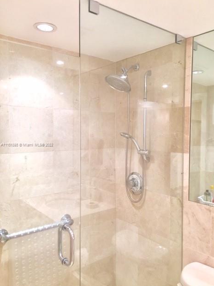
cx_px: 110
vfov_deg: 60.0
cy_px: 145
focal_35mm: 30
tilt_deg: -2.2
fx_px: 247
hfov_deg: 46.8
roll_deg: -0.5
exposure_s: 1/15
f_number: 2.2
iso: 40
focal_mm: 4.15
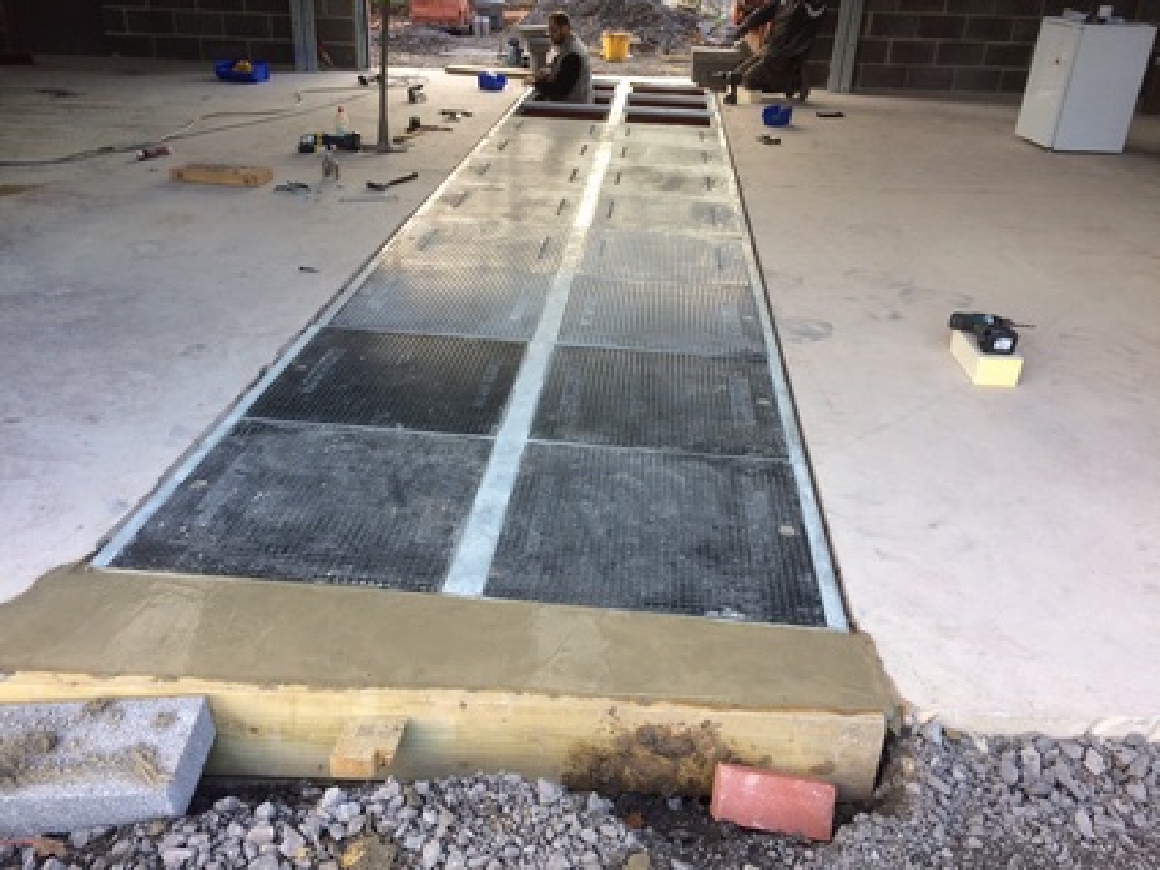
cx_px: 580
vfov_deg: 48.2
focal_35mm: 29
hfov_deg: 61.6
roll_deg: -2.3
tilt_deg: -29.3
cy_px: 435
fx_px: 972
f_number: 2.2
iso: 40
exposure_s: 1/100
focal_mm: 4.15
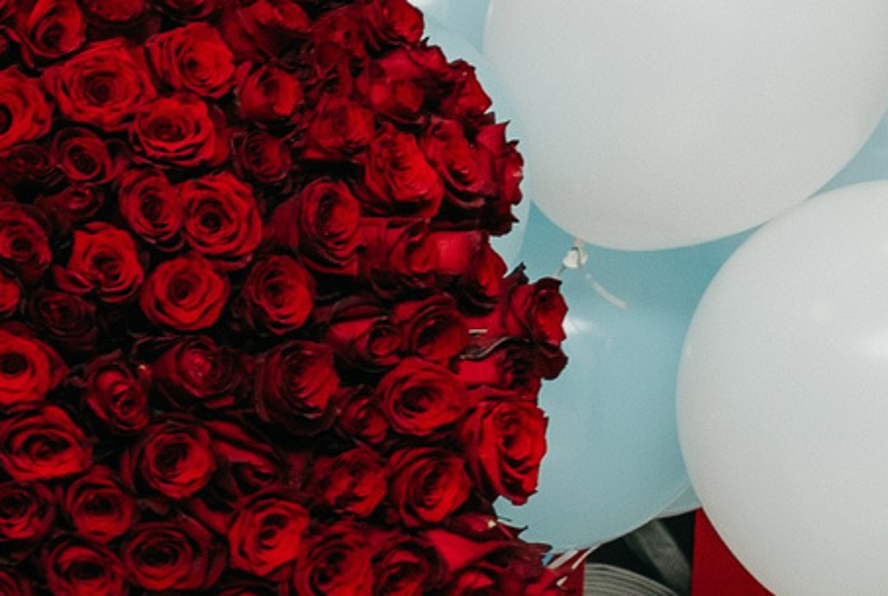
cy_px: 459
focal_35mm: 145
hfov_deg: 11.2
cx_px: -1389
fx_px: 3584
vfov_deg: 9.5
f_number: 4
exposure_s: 1/160
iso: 200
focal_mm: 24
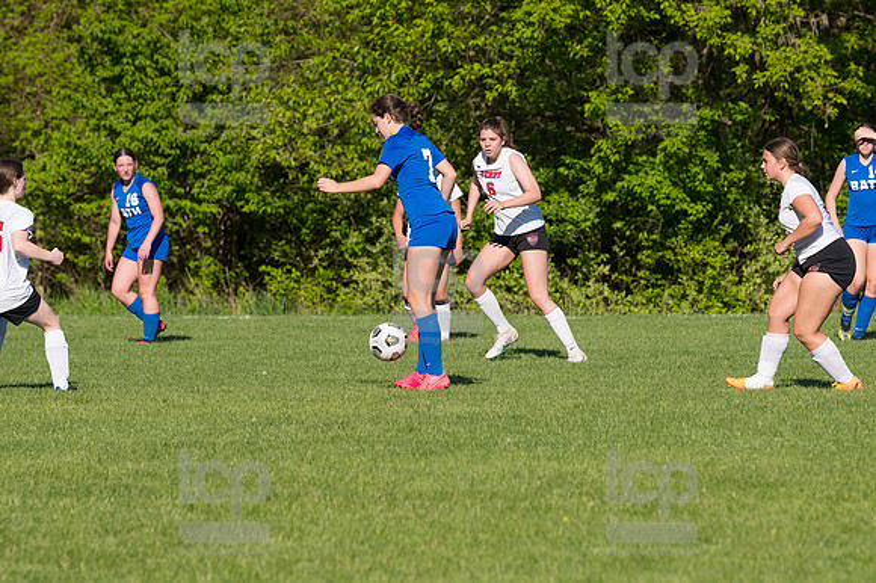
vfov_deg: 4.6
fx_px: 7296
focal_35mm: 300
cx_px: 438
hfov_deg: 6.9
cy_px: 292
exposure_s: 1/1600
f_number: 5.6
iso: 250
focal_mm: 200
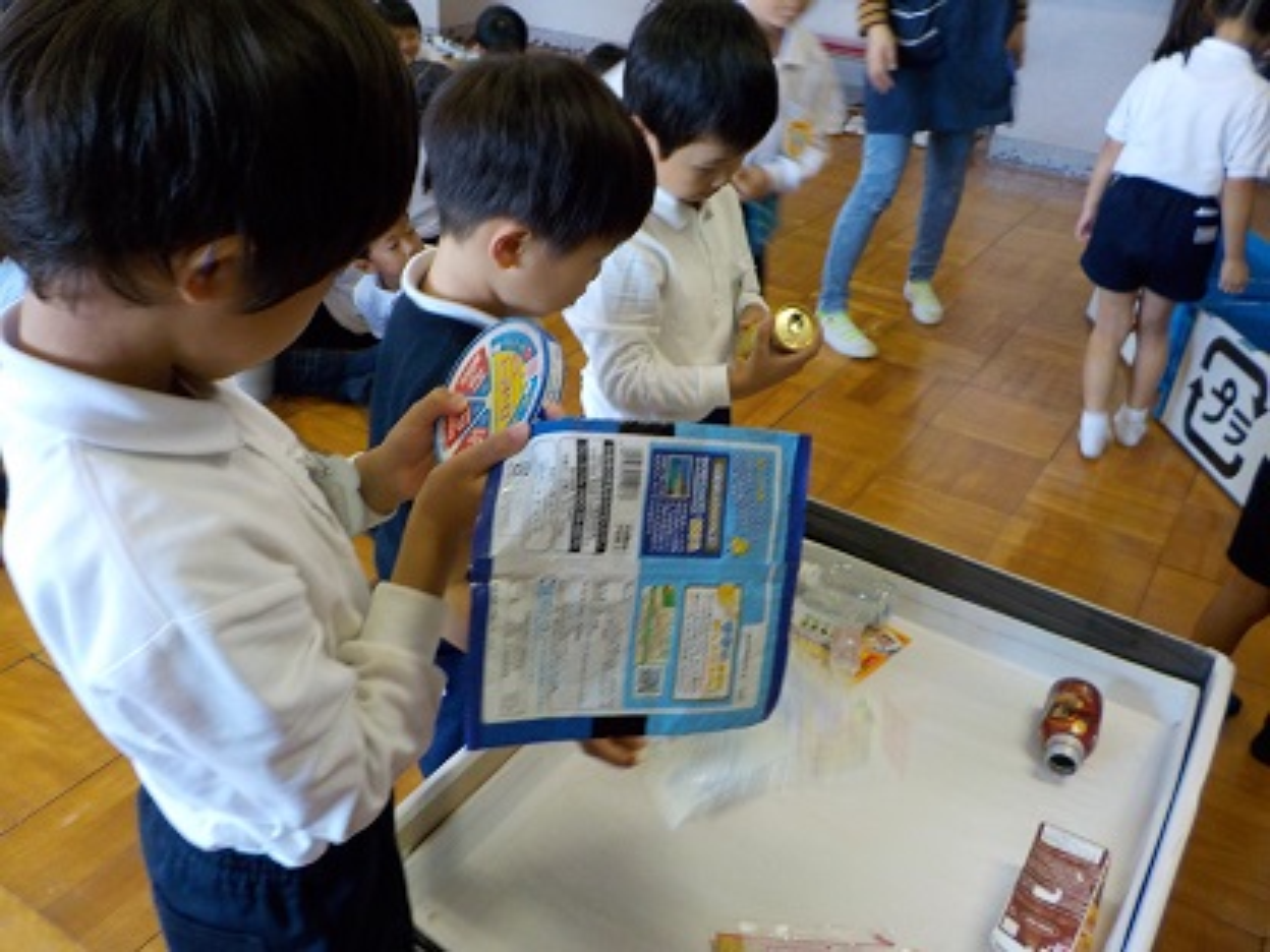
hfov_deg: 60.0
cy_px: 476
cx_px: 635
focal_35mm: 30
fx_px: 1101
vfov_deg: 46.8
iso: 280
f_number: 3.3
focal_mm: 4.1
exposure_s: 1/30
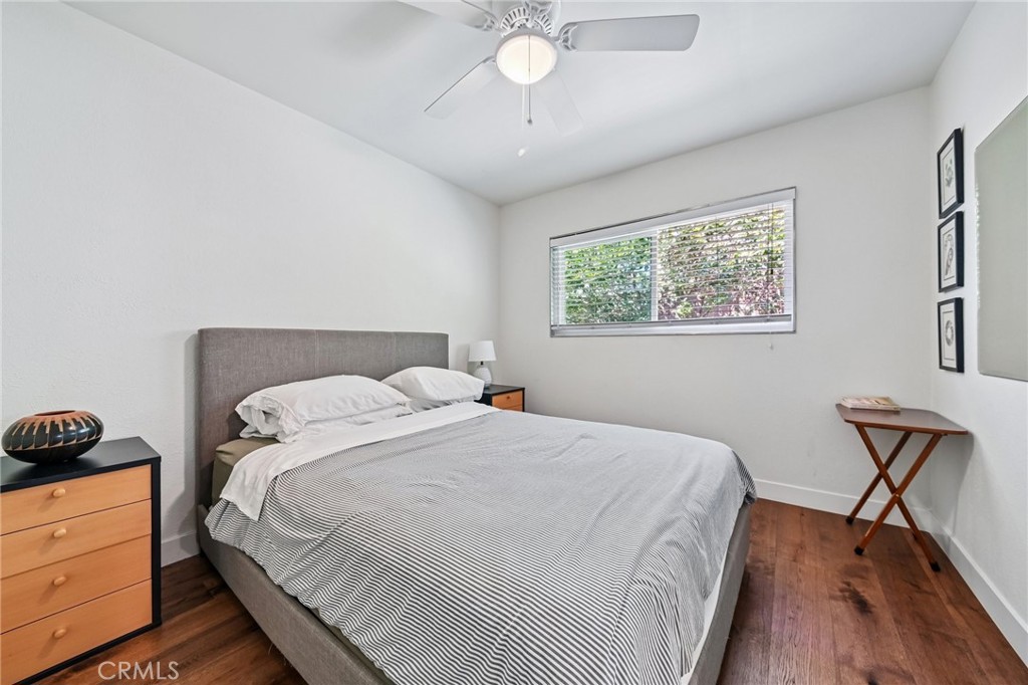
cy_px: 342
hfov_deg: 112.6
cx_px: 514
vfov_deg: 90.0
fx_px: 343
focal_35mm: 12
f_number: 8
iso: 250
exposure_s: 1/2.5
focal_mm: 12
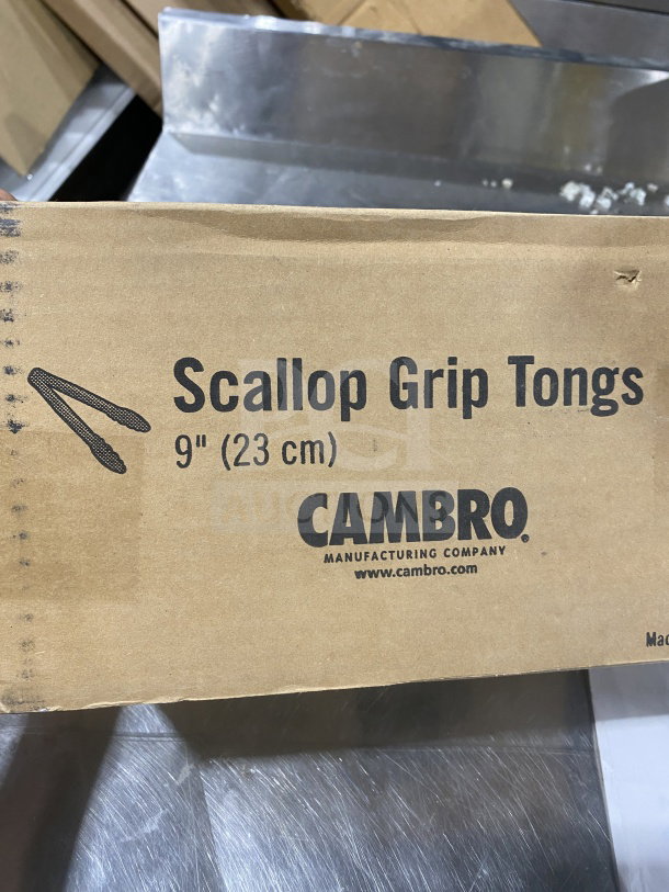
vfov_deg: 67.3
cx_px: 334
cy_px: 446
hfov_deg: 53.1
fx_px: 670
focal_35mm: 26
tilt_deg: -48.1
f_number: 1.8
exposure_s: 1/60
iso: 160
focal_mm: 4.25
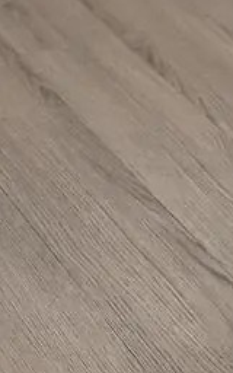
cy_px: 537
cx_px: 465
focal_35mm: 130
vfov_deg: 15.0
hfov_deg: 9.4
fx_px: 1321
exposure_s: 1/120
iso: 500
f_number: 1.8
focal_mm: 5.4
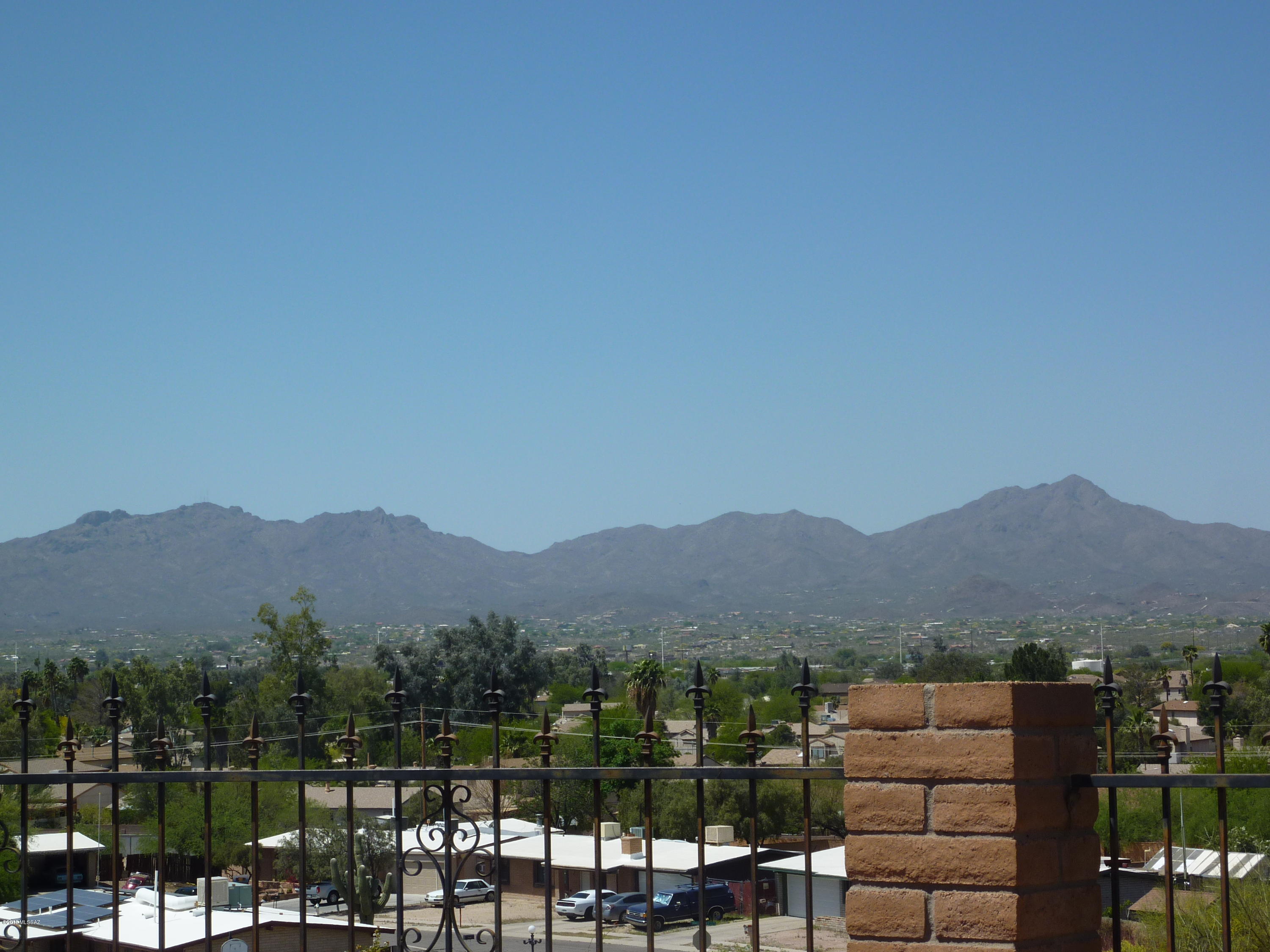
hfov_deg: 25.0
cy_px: 476
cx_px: 635
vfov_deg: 18.9
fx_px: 2862
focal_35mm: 78
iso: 80
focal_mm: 12.8
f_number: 5.6
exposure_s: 1/640
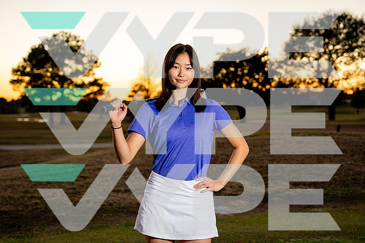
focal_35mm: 70
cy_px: 122
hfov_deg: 28.8
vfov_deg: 19.5
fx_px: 710
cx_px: 182
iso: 640
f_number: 4
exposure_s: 1/250
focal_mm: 70
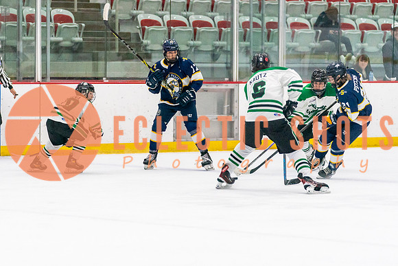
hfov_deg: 9.9
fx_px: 2294
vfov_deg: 6.6
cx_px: 126
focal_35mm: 207
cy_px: 156
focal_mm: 121
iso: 4000
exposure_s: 1/1600
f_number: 2.8
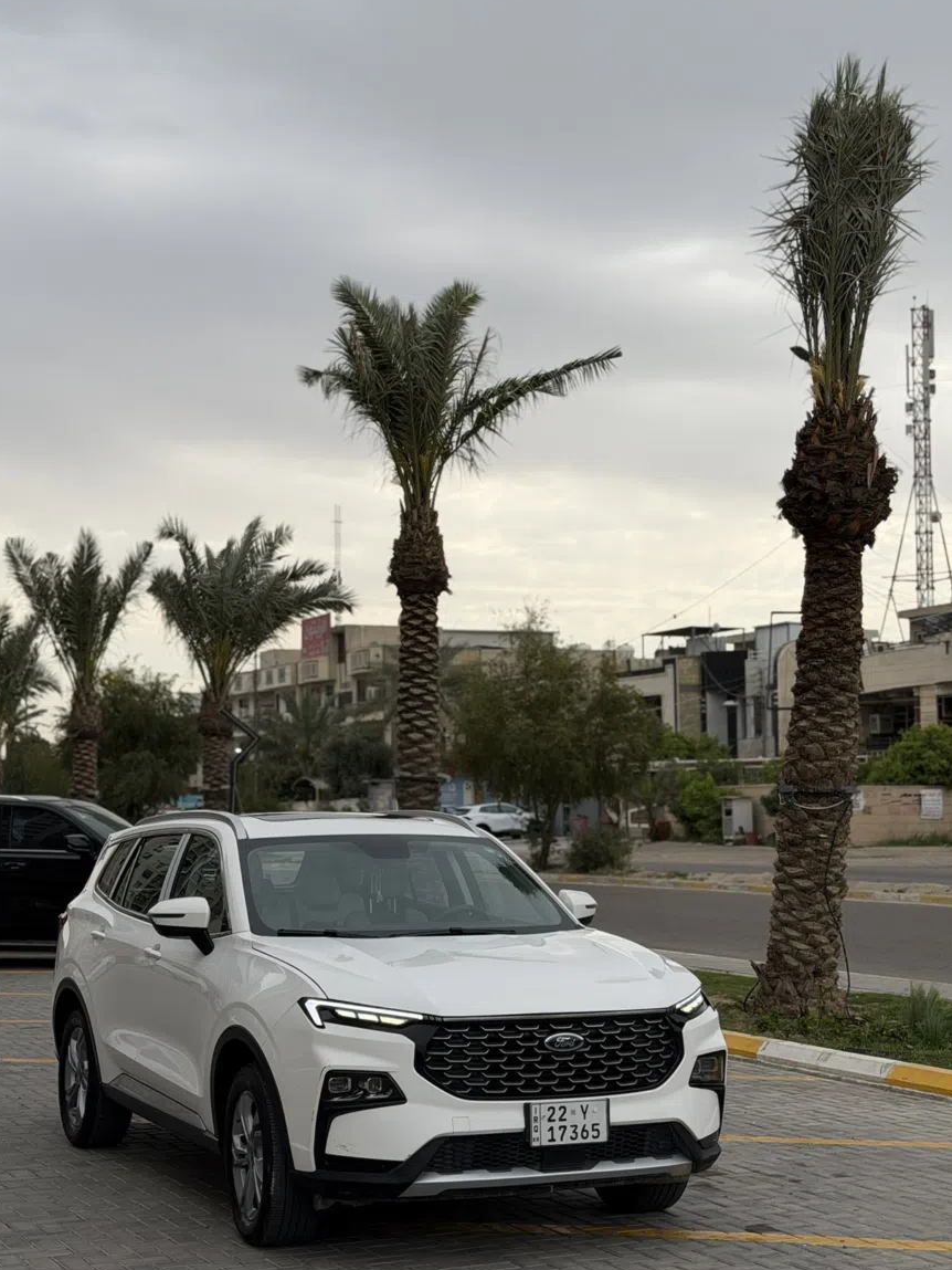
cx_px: 470
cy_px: 695
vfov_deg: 33.8
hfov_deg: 25.7
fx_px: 2090
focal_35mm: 57
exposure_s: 1/3226
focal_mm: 6.76
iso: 64
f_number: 1.78
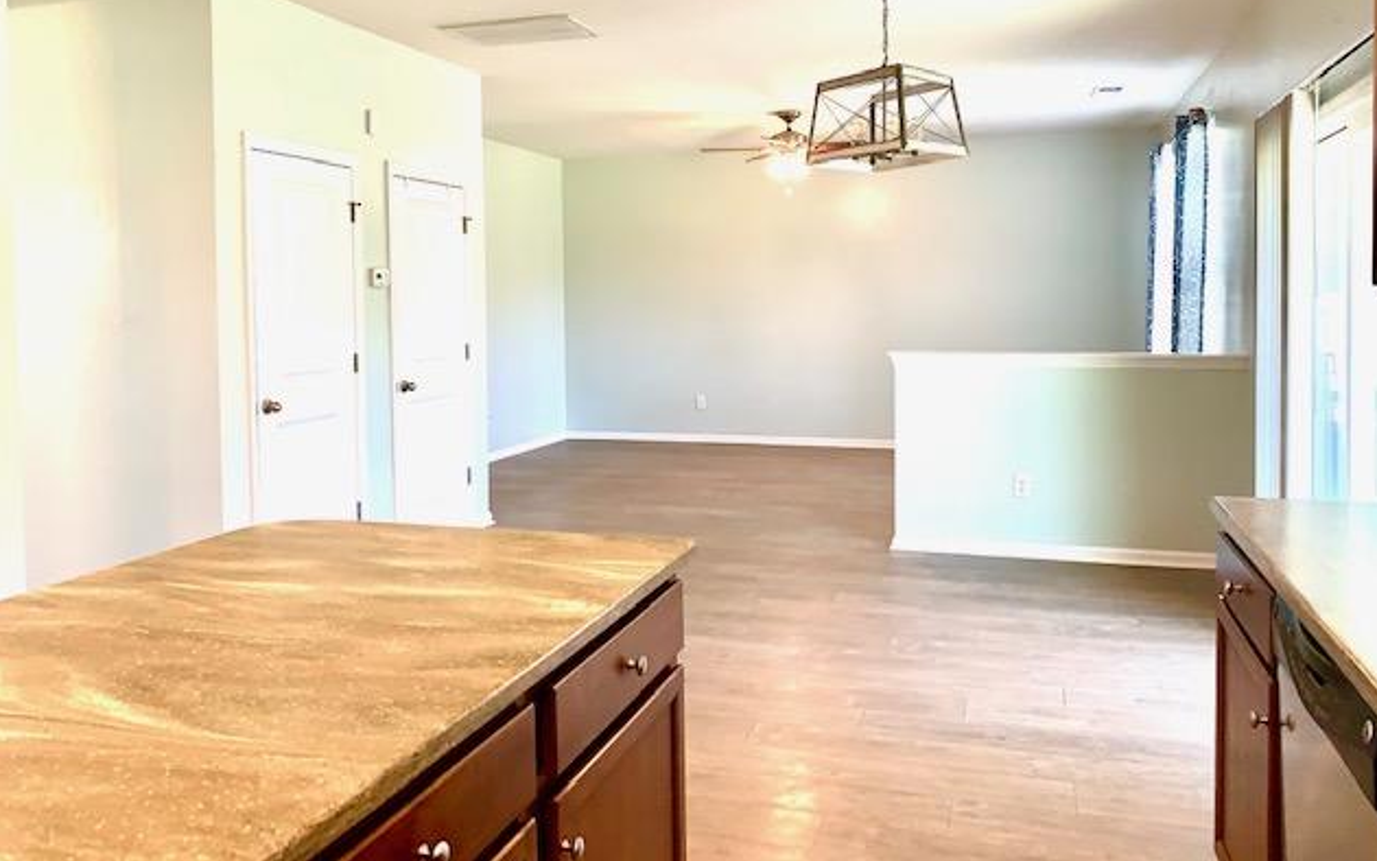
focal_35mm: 28
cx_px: 691
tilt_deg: -3.1
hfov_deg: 66.5
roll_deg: +0.8
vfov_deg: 44.3
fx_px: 1051
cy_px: 339
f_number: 1.8
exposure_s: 1/60
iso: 125
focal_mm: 4.25
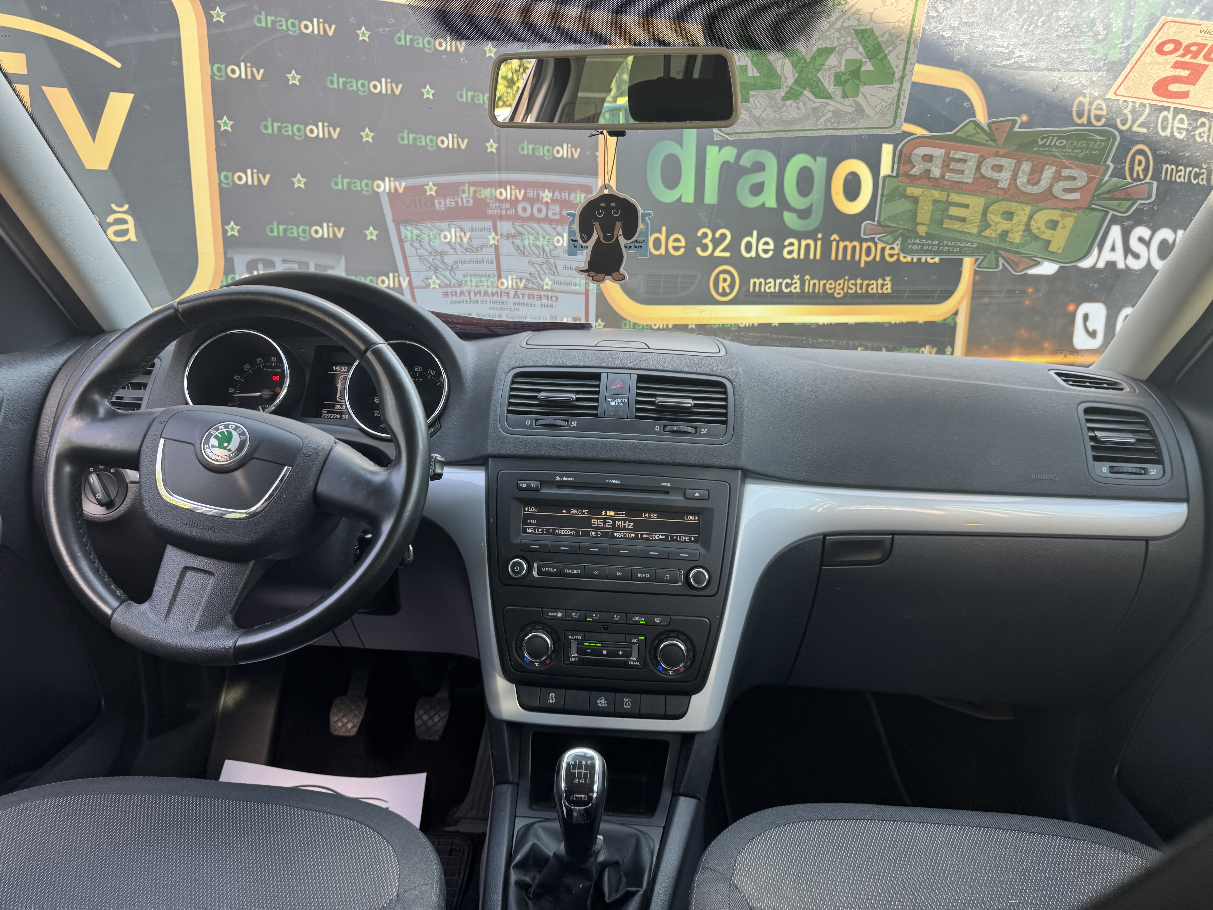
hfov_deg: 71.6
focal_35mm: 24
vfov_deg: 56.8
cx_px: 606
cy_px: 455
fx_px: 841
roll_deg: +0.2
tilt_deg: -10.8
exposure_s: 1/121
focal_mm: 6.76
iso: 64
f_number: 1.78
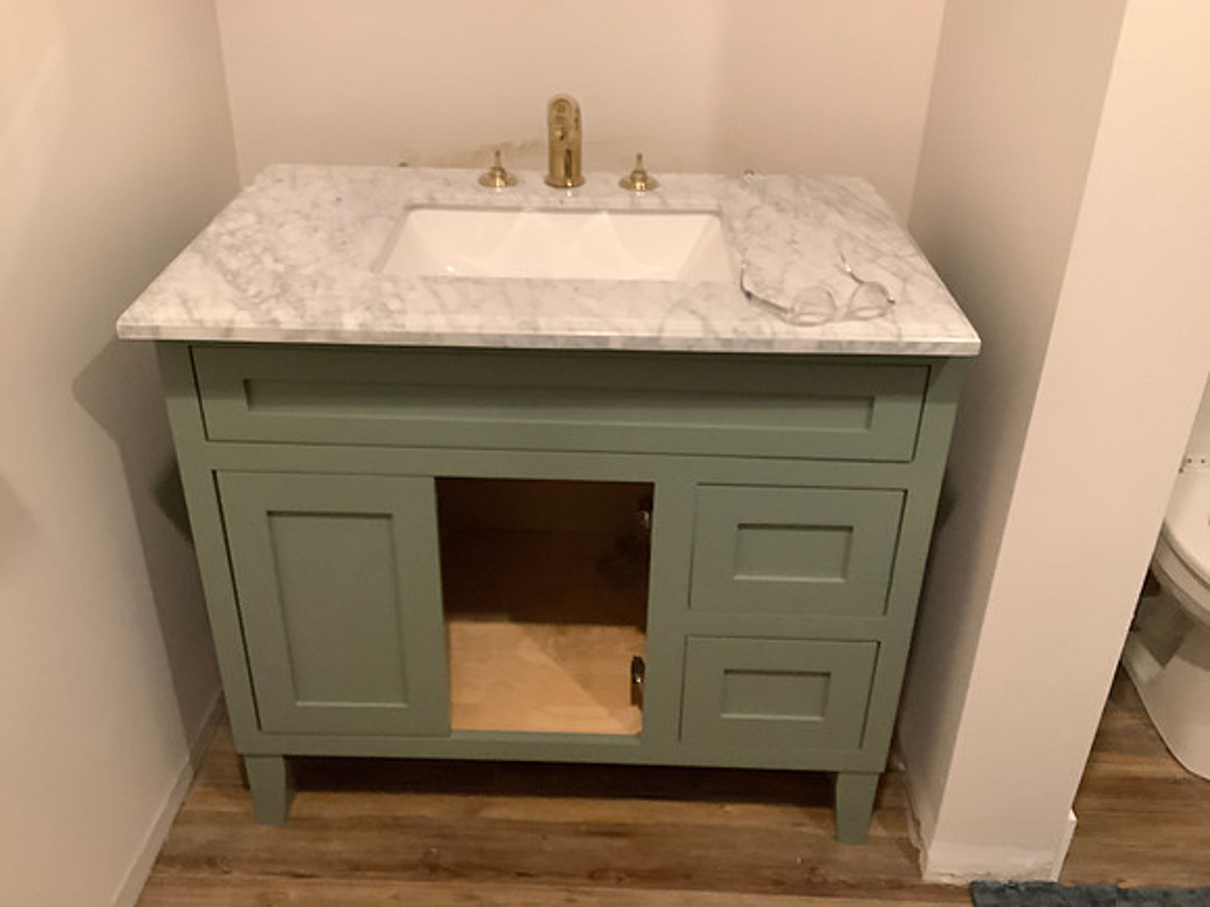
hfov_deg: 58.4
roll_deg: -1.6
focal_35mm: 31
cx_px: 605
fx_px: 1084
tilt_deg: -29.4
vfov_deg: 45.4
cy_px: 454
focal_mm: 3.3
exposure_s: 1/30
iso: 320
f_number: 2.4
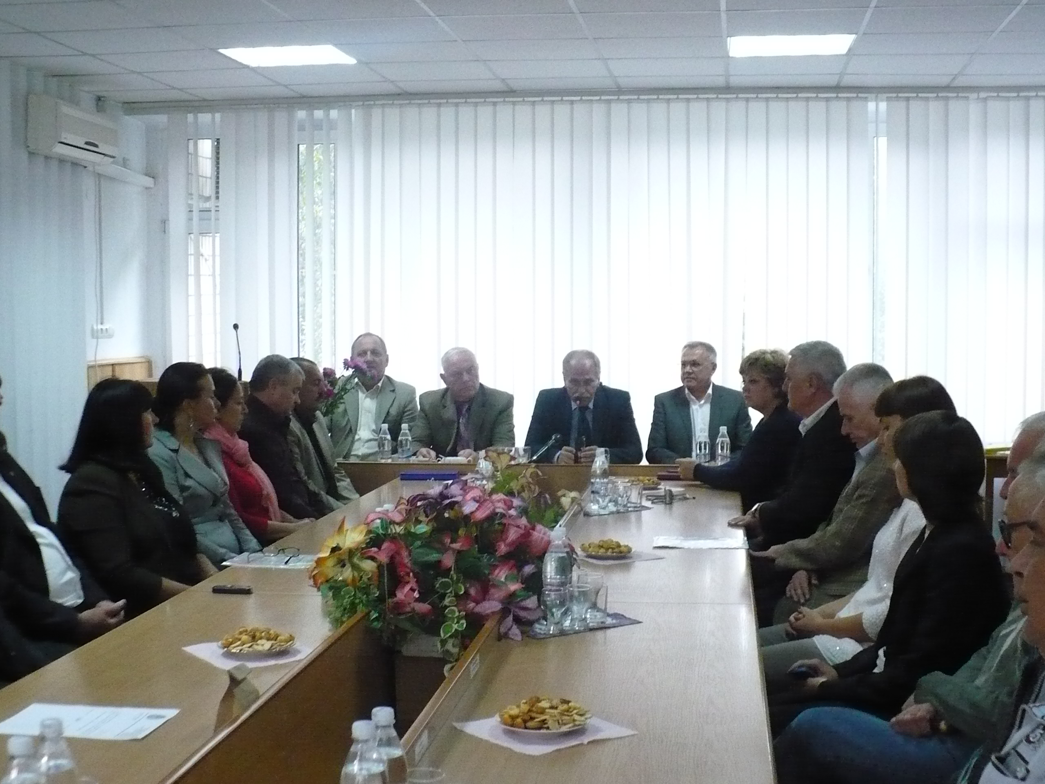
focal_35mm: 50
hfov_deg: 38.2
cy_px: 392
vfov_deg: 29.1
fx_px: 1509
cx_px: 522
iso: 640
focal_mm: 7
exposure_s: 1/60
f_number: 2.9
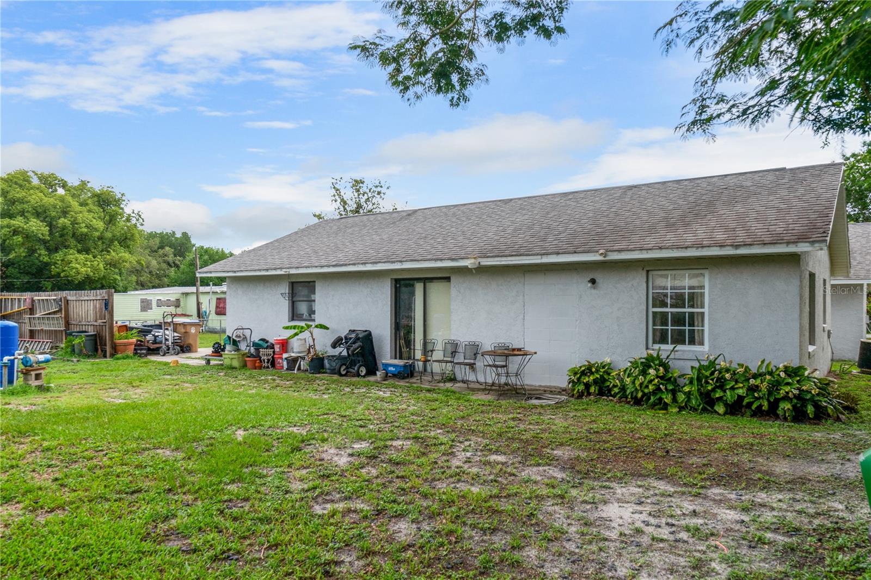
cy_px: 290
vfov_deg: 53.1
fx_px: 581
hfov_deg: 73.8
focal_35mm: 24
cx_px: 436
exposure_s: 1/400
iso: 400
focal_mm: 16
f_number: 8
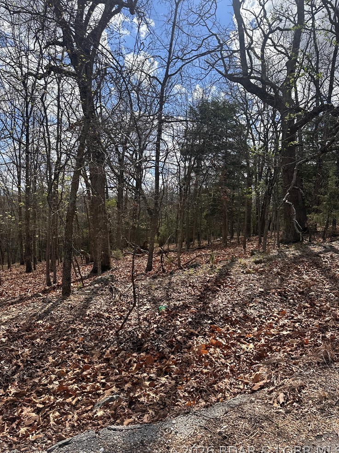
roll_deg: -4.5
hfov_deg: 54.9
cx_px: 169
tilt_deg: -1.8
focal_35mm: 25
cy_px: 226
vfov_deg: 69.4
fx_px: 327
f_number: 1.78
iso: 80
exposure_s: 1/3472
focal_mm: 6.86
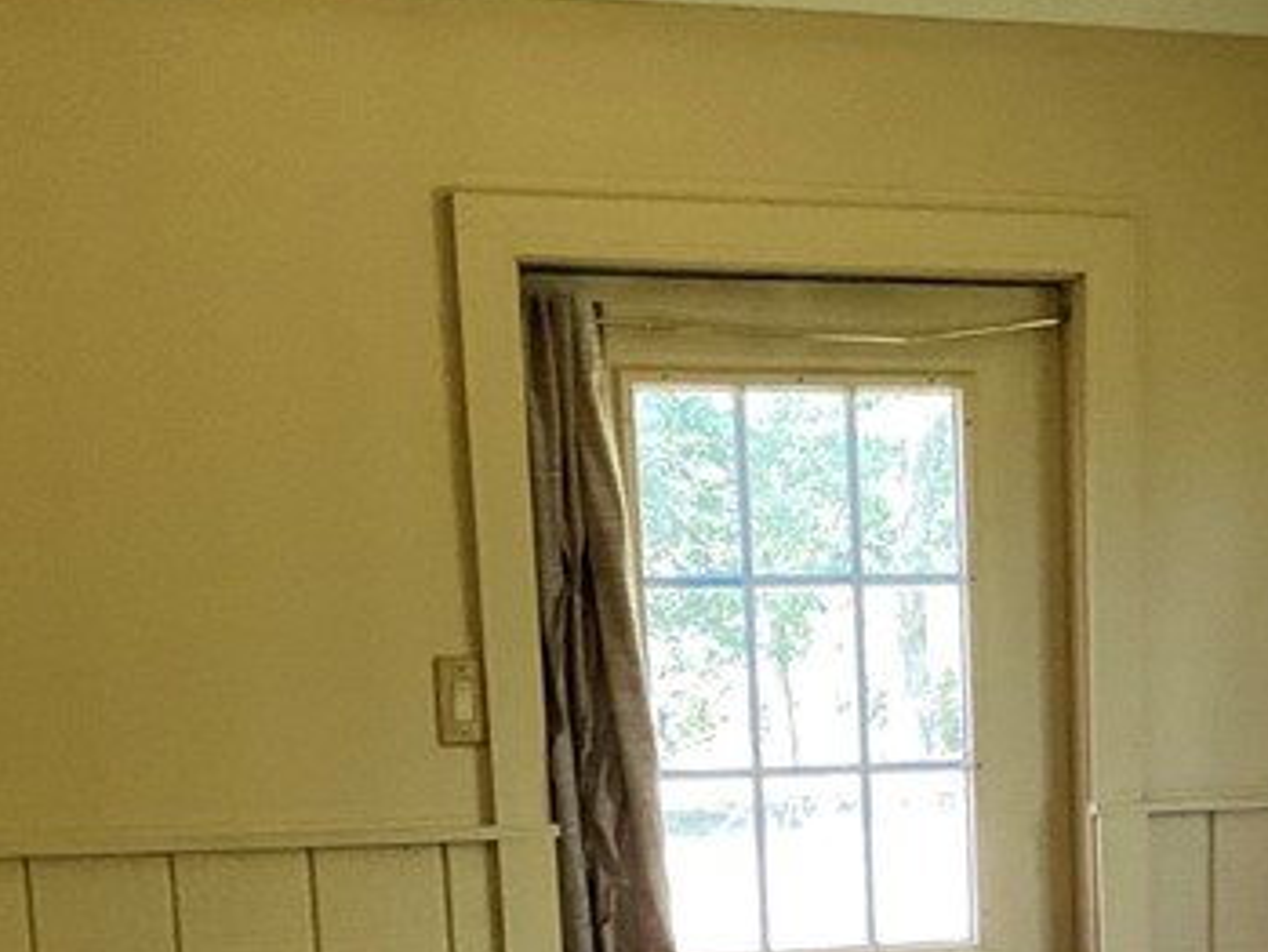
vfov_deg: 16.3
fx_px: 3115
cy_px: 1283
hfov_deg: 22.6
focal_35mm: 85
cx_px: 1094
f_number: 1.8
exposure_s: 1/60
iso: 200
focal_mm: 3
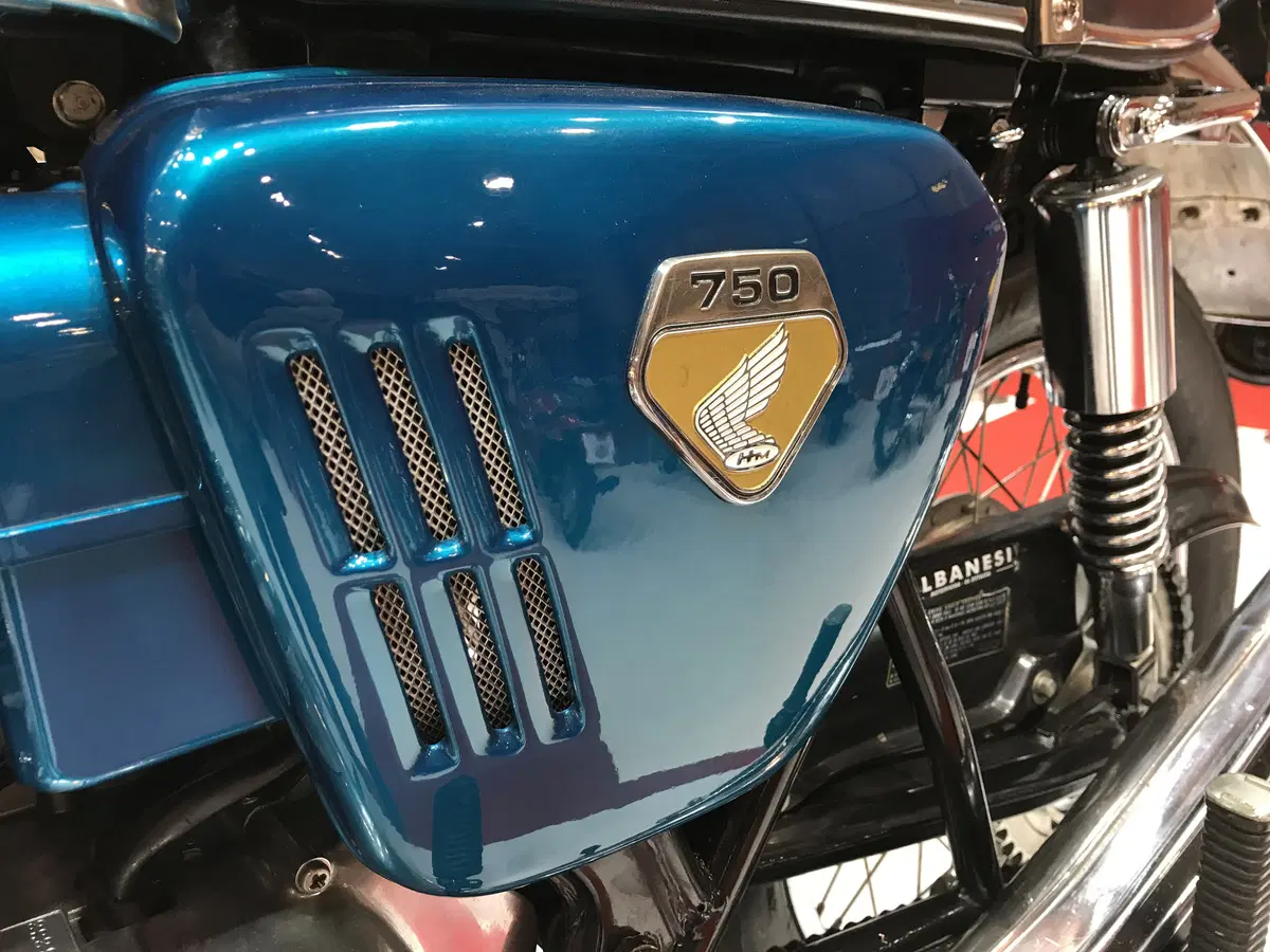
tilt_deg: -15.3
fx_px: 1027
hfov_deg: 63.4
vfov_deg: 49.7
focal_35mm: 28
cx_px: 635
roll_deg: +1.1
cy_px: 476
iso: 40
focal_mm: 3.99
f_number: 1.8
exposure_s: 1/17
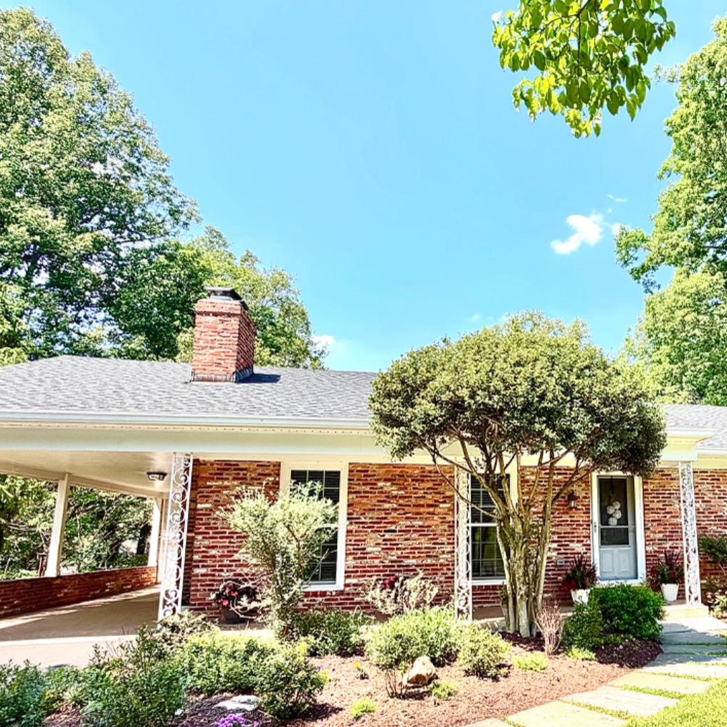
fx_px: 594
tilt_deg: +8.3
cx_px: 554
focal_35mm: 25
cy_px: 450
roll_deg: +1.1
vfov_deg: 62.2
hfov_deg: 59.2
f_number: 2.2
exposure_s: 1/734
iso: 40
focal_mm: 2.22
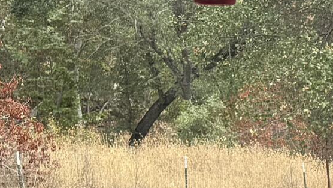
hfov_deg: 12.5
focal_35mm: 141
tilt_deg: -11.2
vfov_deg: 8.4
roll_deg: -0.4
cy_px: 315
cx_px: 759
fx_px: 1245
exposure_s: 1/1361
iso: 80
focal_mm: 6.76
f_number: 1.78
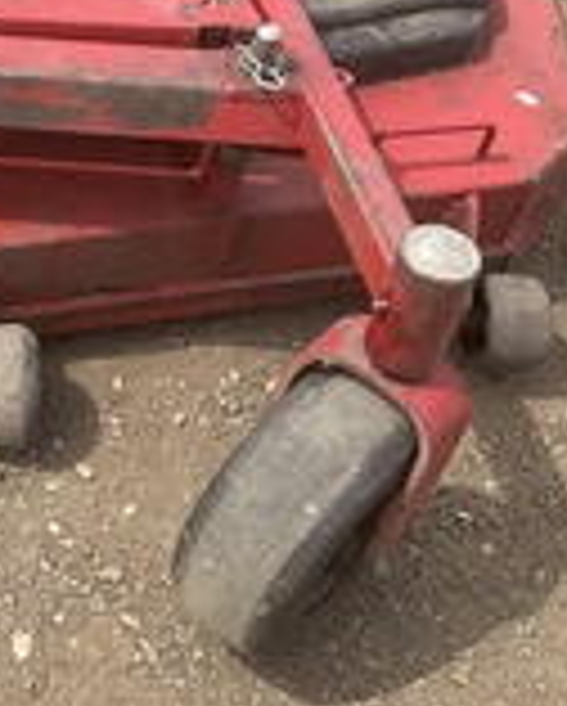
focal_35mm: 72
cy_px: 139
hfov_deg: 19.8
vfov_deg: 25.9
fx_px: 1507
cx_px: -140
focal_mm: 3
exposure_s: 1/997
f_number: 1.8
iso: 25
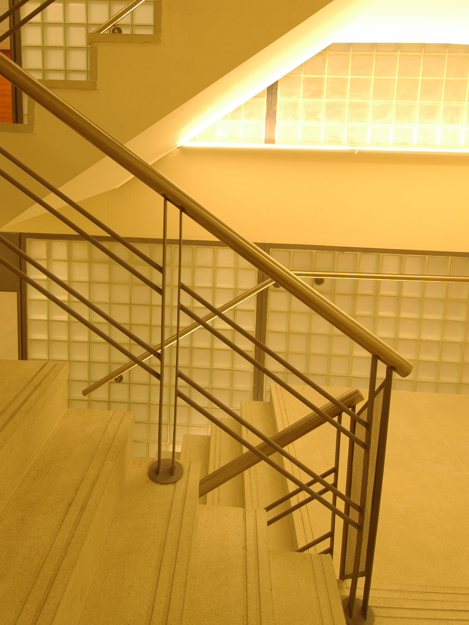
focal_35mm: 25
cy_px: 213
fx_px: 452
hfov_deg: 54.6
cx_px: 195
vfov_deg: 67.6
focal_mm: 12
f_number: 9.5
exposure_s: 1/4
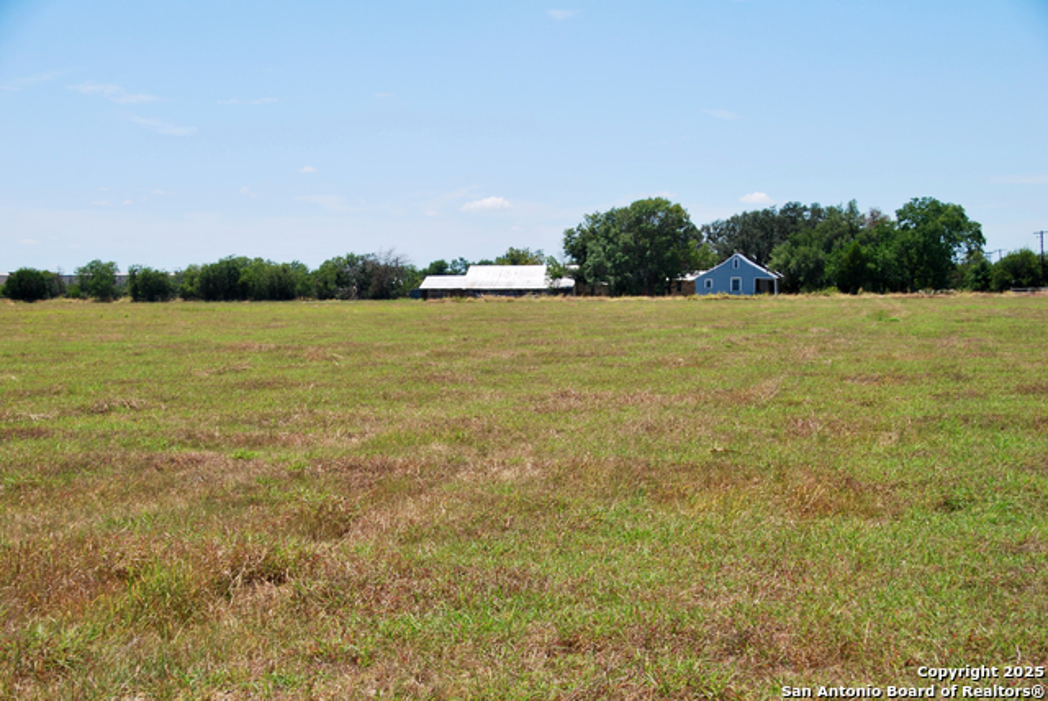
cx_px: 524
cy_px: 350
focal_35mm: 66
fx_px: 1923
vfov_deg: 20.7
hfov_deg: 30.5
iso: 100
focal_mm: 44
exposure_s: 1/250
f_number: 8
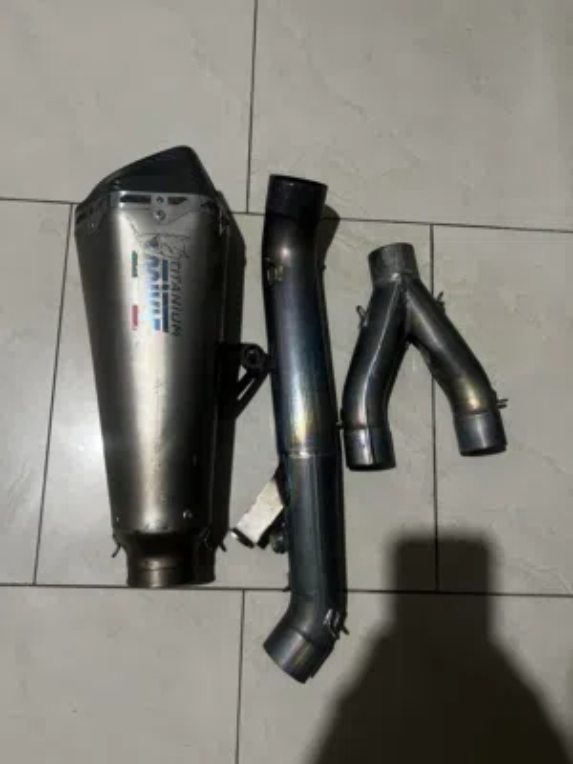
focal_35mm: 26
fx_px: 574
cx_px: 286
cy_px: 382
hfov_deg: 53.1
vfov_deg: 67.3
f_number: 1.5
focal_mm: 5.7
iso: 400
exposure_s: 1/60
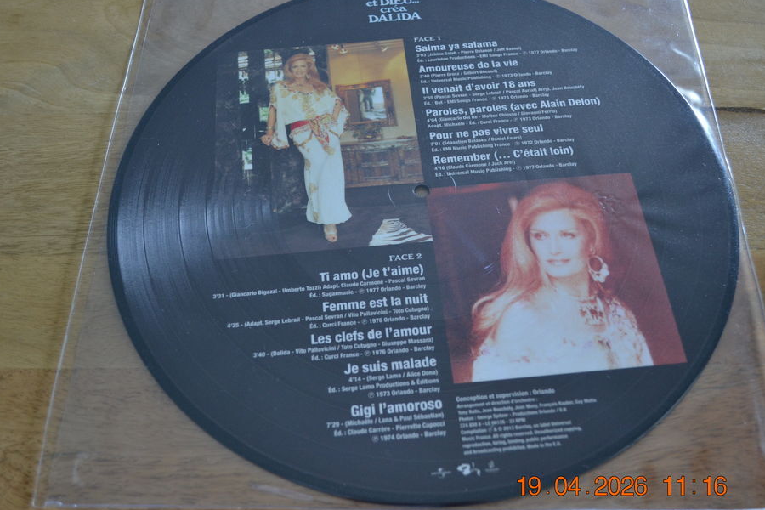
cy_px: 245
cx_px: 384
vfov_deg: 33.4
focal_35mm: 40
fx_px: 850
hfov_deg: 48.5
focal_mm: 24
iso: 900
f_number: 4
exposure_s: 1/15
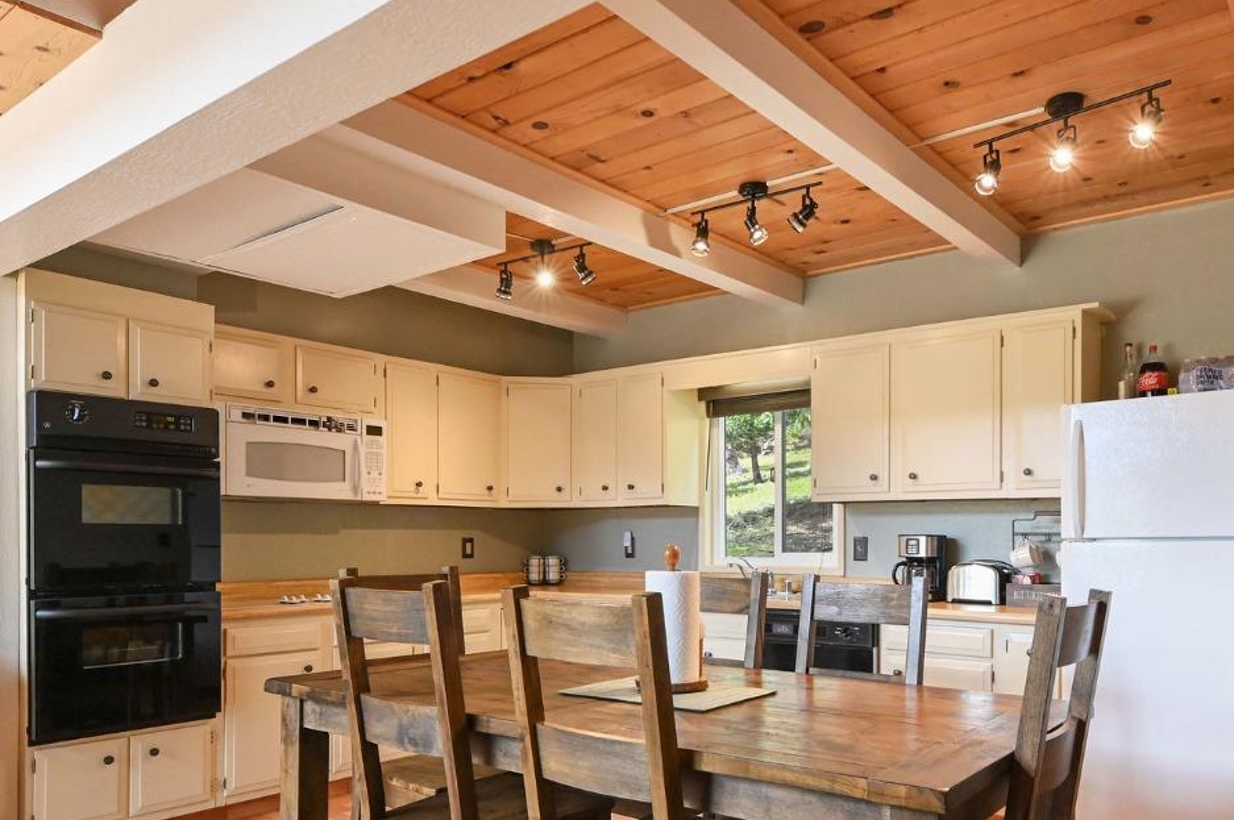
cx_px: 777
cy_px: 522
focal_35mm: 24
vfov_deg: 52.4
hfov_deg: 72.5
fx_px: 822
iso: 4000
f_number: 8
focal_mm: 15
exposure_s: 1/320
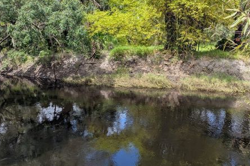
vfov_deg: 46.3
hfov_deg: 65.5
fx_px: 194
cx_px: 123
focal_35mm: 28
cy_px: 73
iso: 44
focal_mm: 6.81
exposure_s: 1/858
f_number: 1.85
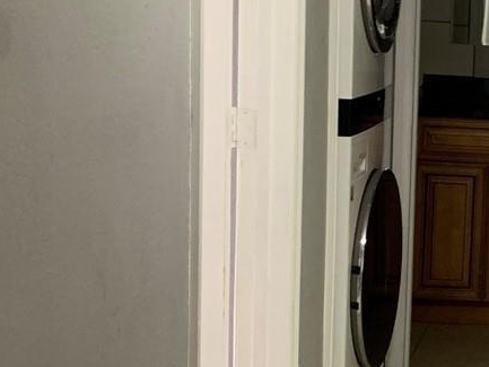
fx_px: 1357
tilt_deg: -5.7
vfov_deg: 15.4
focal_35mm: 96
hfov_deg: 18.7
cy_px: 199
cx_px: 665
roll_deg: -2.0
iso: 250
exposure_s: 1/60
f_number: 1.8
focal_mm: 4.25
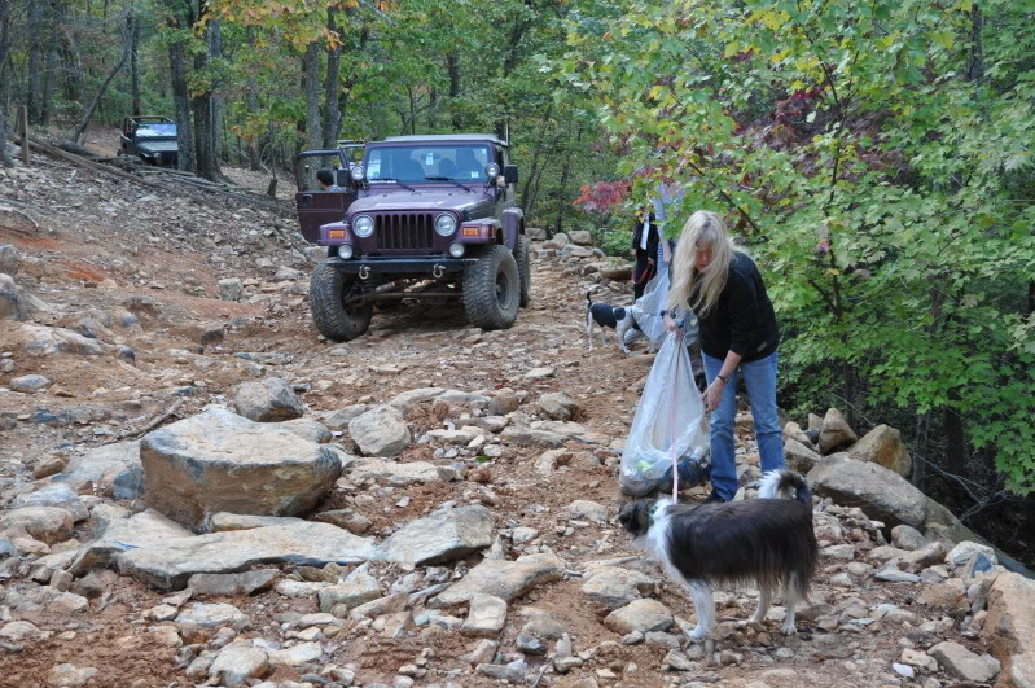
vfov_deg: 31.8
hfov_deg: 46.4
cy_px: 344
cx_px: 518
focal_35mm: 42
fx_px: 1206
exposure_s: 1/125
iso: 320
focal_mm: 28
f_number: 5.6
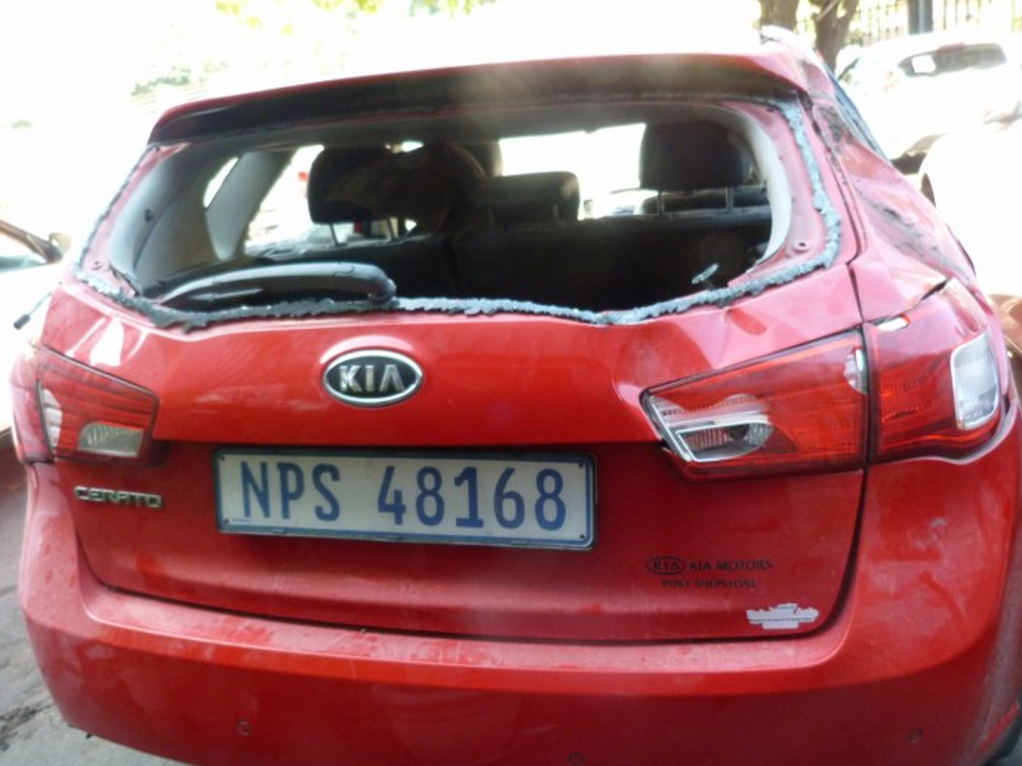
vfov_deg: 48.1
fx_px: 856
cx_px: 544
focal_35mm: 29
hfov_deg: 61.6
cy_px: 439
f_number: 2.8
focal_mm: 4.5
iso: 250
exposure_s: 1/60
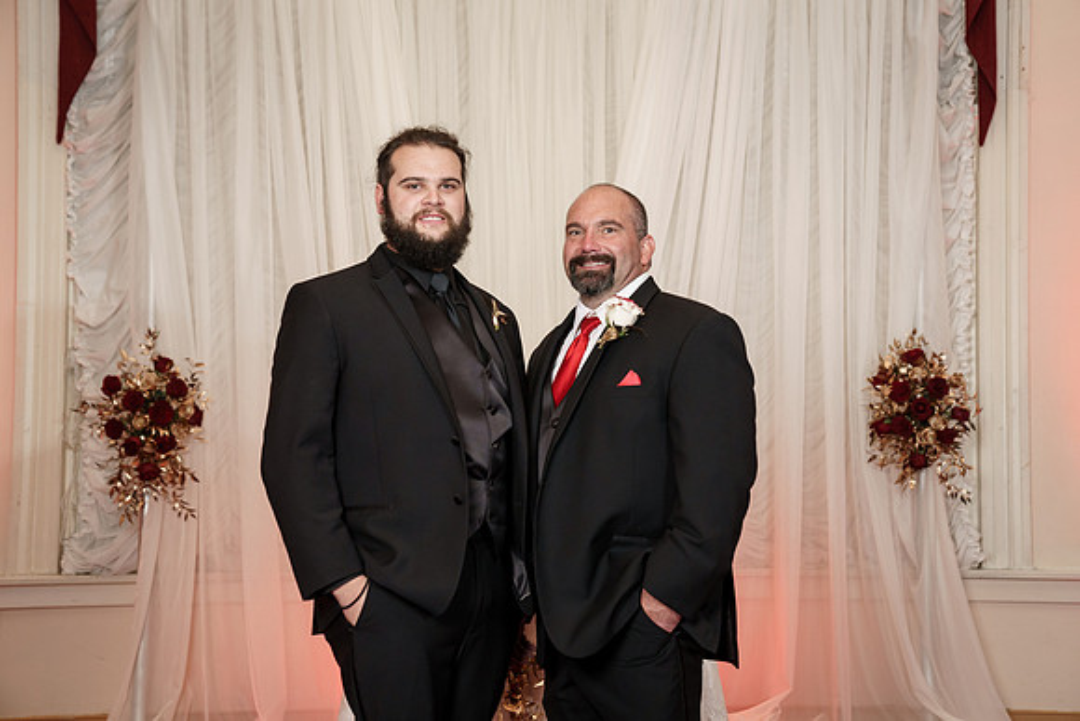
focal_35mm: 54
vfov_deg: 25.2
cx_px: 544
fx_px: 1611
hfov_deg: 37.1
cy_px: 361
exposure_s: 1/160
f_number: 4
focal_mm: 53
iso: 2000
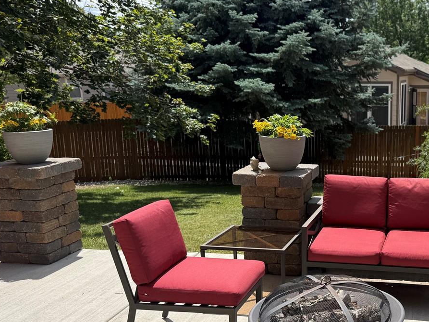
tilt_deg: -14.6
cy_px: 206
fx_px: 533
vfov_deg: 33.4
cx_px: 362
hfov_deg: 41.3
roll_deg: +0.2
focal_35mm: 43
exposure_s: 1/3953
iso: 80
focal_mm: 6.76
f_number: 1.78
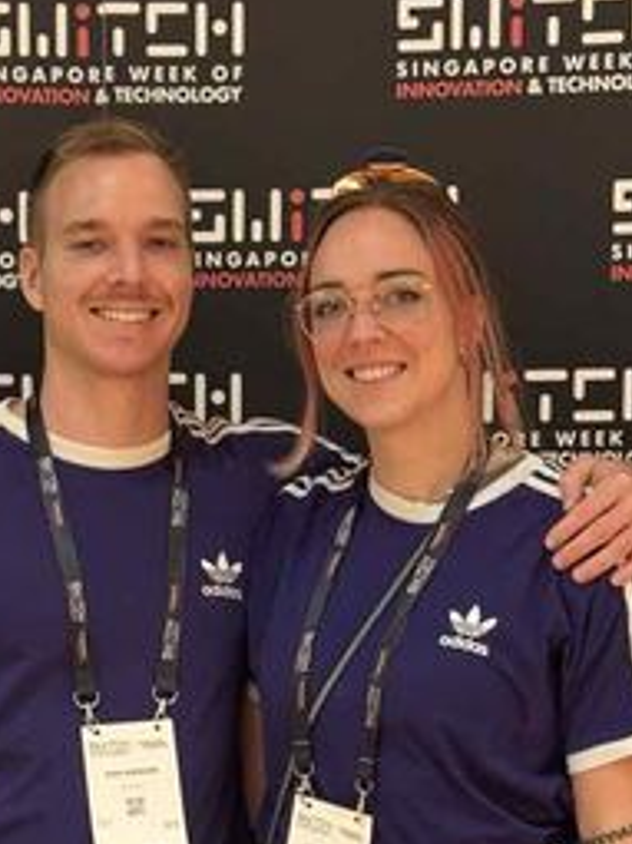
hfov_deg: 11.2
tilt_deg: -8.2
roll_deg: +0.1
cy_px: 976
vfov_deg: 14.5
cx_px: 190
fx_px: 3216
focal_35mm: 132
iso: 320
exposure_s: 1/33
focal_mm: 6.76
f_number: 1.78
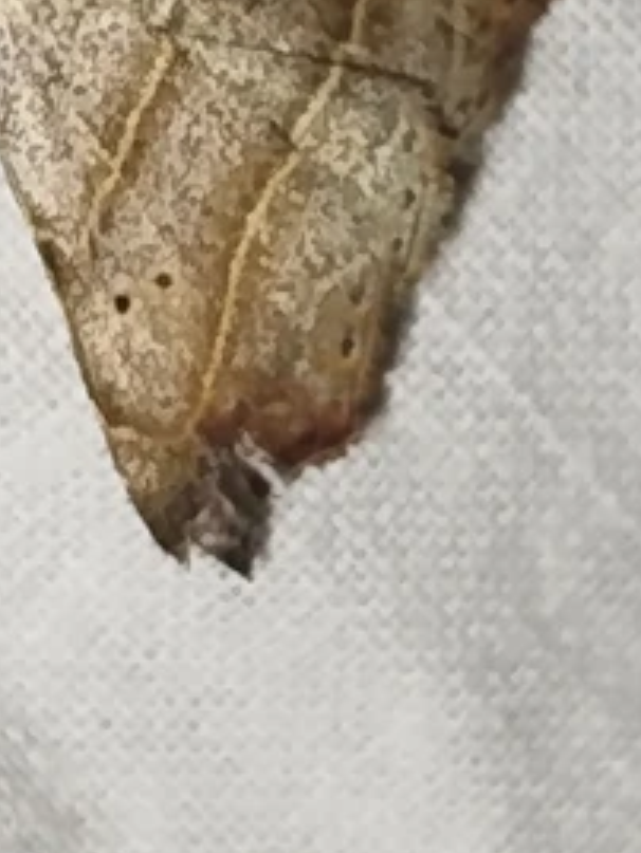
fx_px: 5156
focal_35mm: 209
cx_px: 241
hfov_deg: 7.1
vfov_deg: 9.4
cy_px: 216
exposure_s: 1/50
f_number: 1.7
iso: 80
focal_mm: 5.31
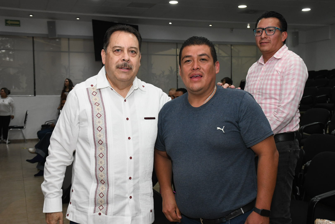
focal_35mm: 48
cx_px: 168
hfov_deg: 41.1
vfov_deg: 28.1
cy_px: 112
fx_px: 447
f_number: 6.3
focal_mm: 32
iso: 2000
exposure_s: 1/125
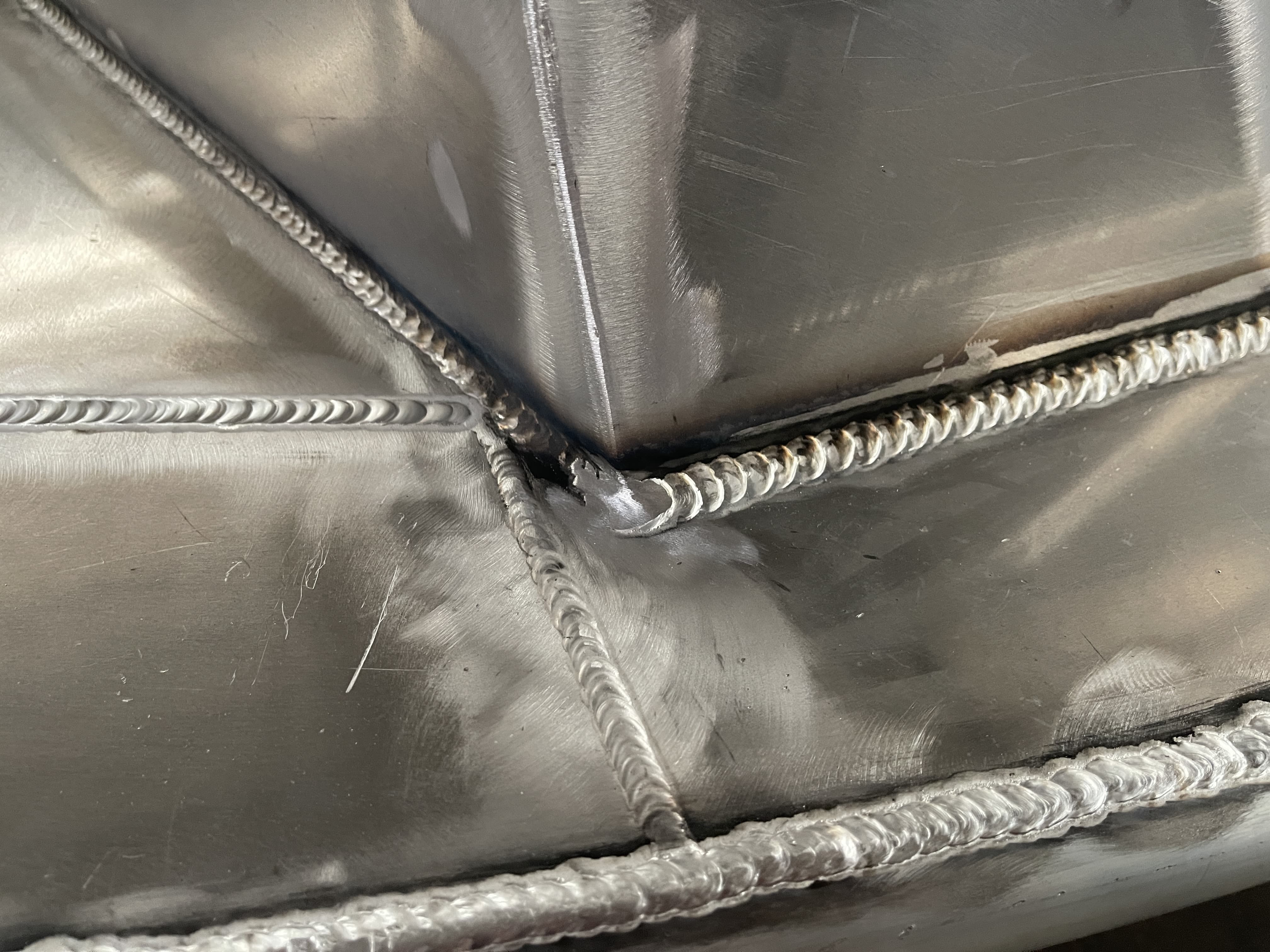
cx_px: 635
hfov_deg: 69.4
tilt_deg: -45.7
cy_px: 476
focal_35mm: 25
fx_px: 917
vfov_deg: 54.9
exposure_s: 1/60
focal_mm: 5.1
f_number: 1.6
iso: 400
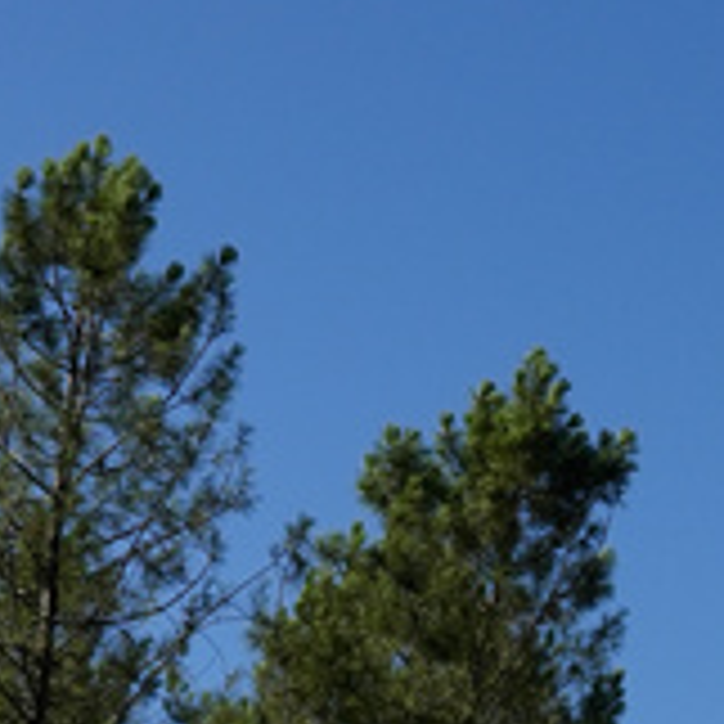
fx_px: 3076
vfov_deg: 12.2
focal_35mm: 130
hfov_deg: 12.2
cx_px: 1327
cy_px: 1331
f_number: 10
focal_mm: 24
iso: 400
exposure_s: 1/800
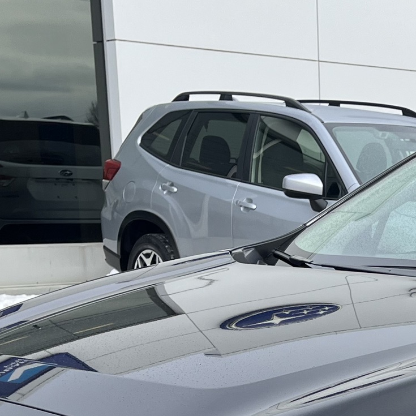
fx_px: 1224
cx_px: 503
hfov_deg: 18.3
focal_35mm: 90
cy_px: 479
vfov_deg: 18.4
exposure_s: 1/804
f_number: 1.6
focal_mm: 5.1
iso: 50
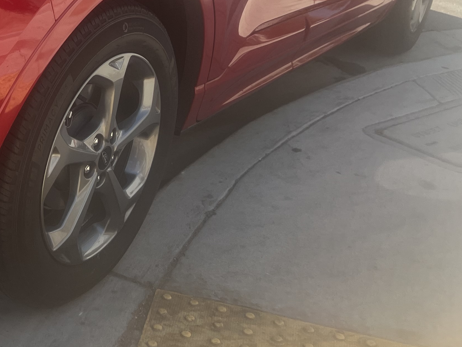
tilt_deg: -14.9
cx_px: -33
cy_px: -19
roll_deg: -3.3
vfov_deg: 22.2
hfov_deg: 28.2
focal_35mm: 63
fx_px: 841
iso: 50
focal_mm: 5.7
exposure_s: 1/1068
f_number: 1.5
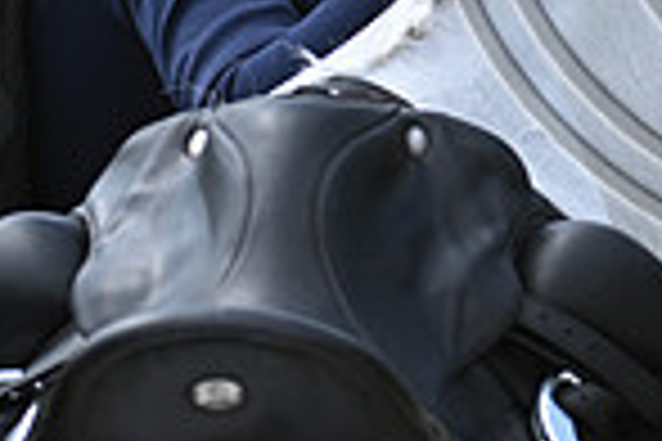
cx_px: 833
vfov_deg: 1.6
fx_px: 15960
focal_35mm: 868
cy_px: -245
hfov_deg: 2.4
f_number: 4.5
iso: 450
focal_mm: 220
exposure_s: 1/1600
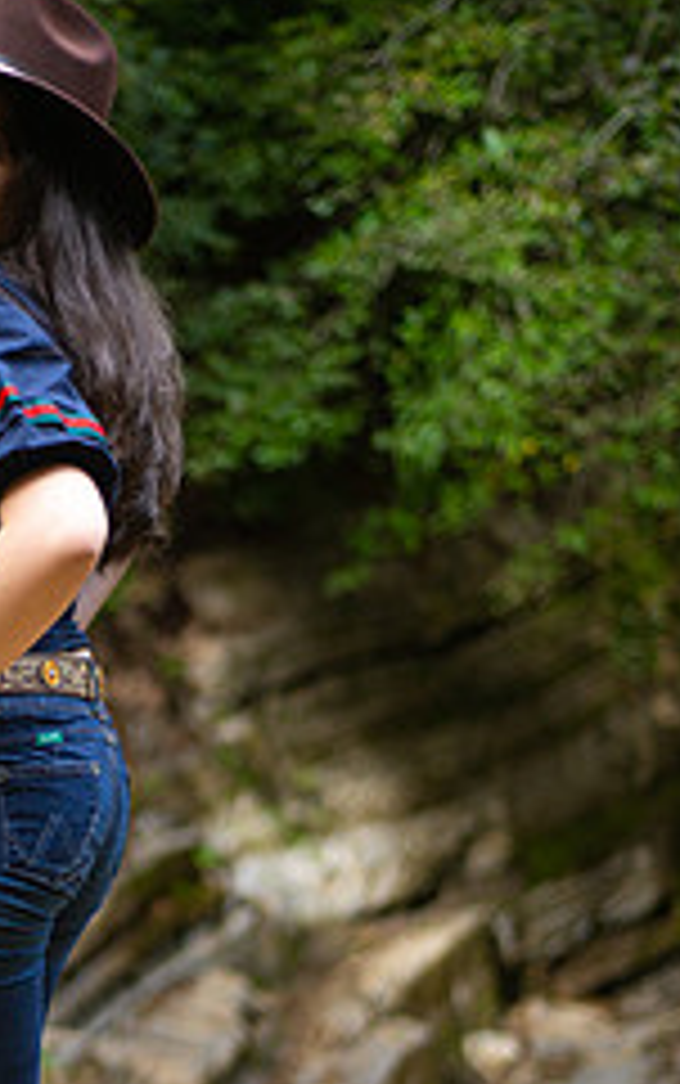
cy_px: 873
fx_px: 2812
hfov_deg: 13.6
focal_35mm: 95
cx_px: 36
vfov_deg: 21.6
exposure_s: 1/2000
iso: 400
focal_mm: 50
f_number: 1.8
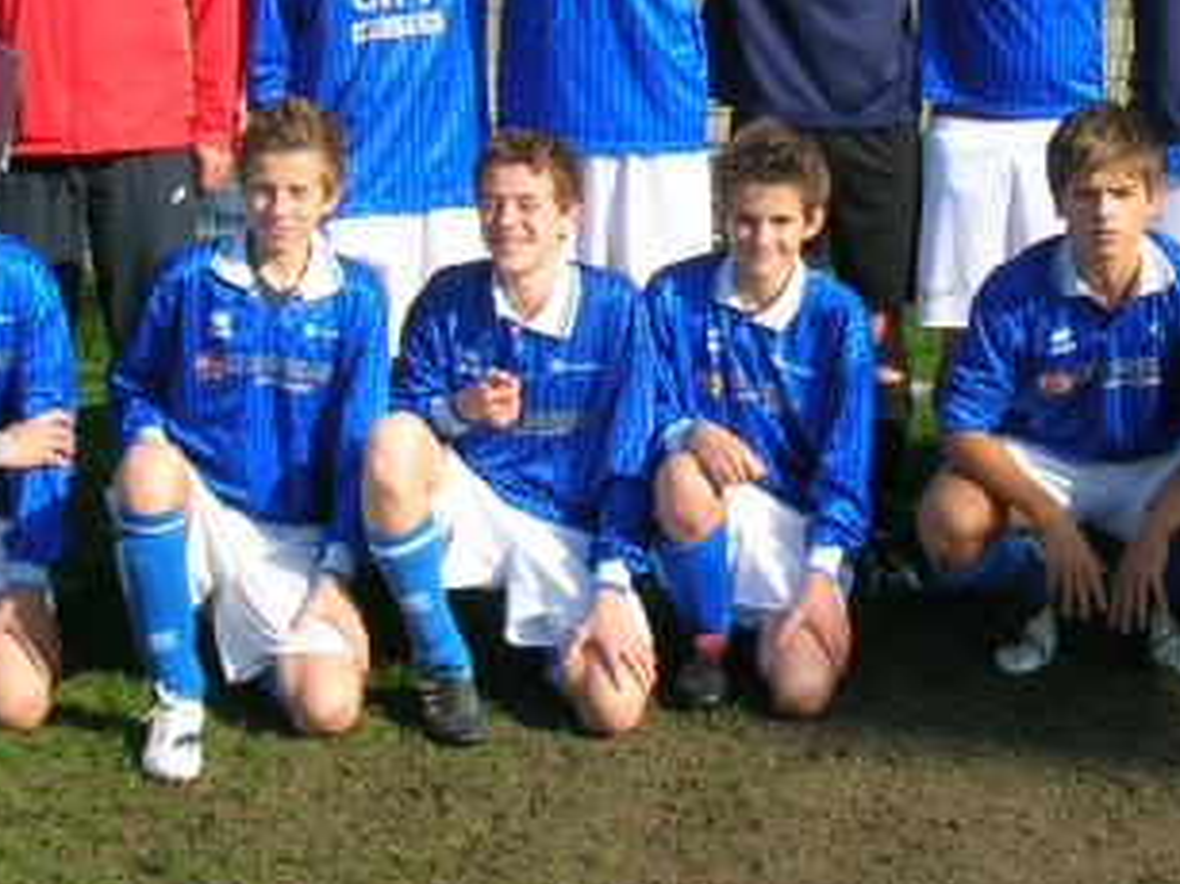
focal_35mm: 82
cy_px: 113
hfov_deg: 23.7
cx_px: 846
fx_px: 2794
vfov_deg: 17.7
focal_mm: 7
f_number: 5.2
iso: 50
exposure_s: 1/230
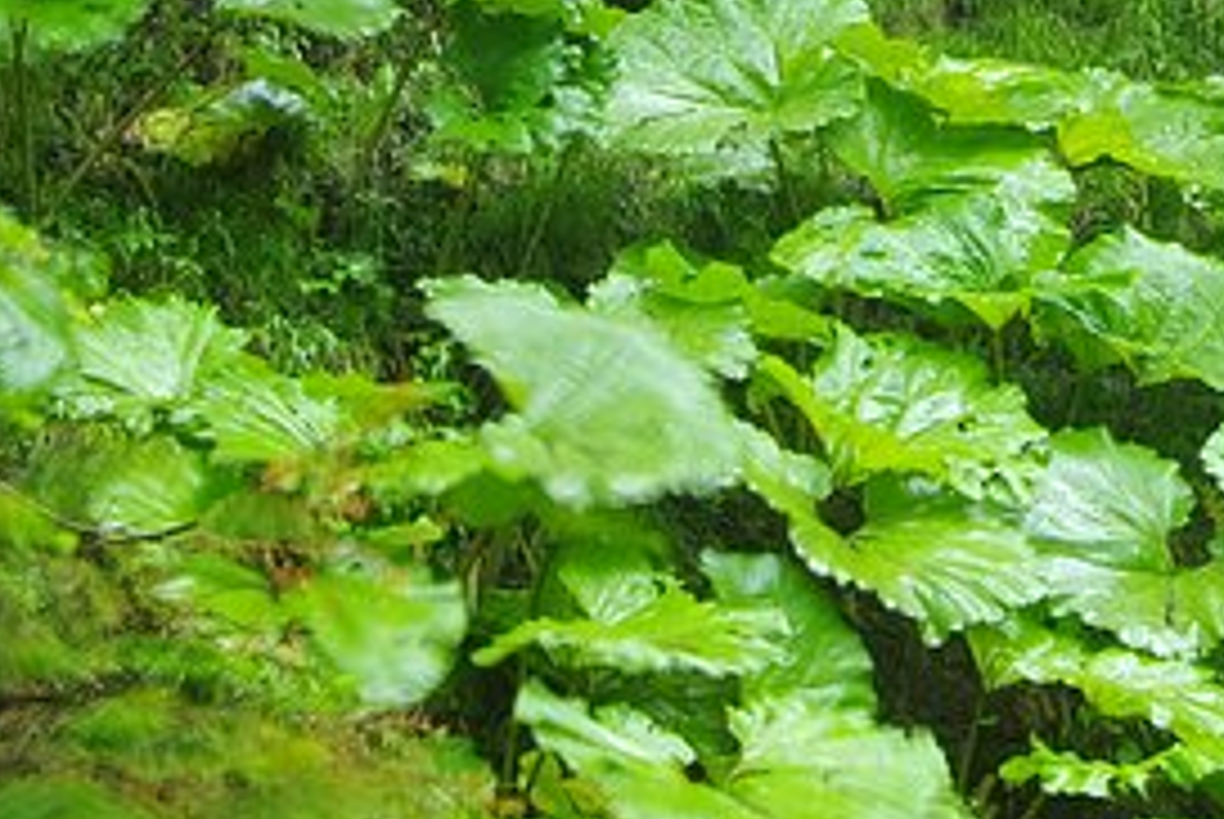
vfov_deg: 9.7
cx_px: 1130
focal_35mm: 135
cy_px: -572
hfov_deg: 15.0
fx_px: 4595
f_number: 11
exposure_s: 1.3
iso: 160
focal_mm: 24
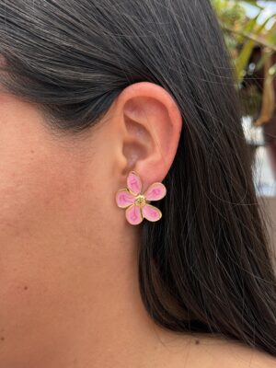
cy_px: 184
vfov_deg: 39.7
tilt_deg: -1.0
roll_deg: -3.1
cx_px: 138
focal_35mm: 48
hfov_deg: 30.3
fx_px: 510
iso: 80
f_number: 1.78
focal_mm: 6.76
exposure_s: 1/1242
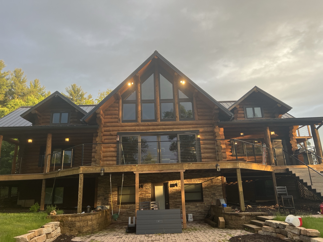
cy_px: 121
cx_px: 162
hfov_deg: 67.3
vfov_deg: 53.1
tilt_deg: +17.4
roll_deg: +1.8
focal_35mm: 26
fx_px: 243
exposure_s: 1/142
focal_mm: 5.7
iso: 32
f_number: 1.5
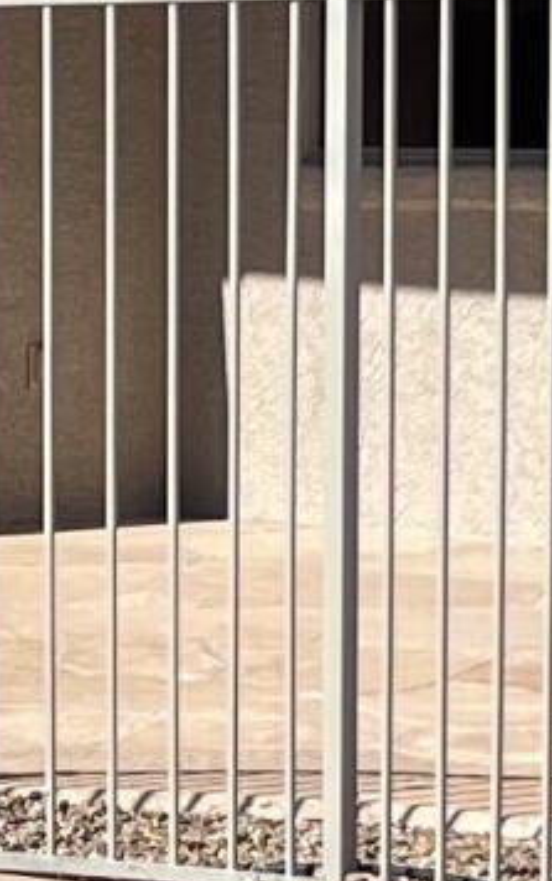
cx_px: -114
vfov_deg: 9.0
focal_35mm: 232
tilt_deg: -9.2
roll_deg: +1.0
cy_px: 883
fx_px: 5575
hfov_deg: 5.6
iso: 50
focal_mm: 5.7
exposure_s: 1/4274
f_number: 1.5
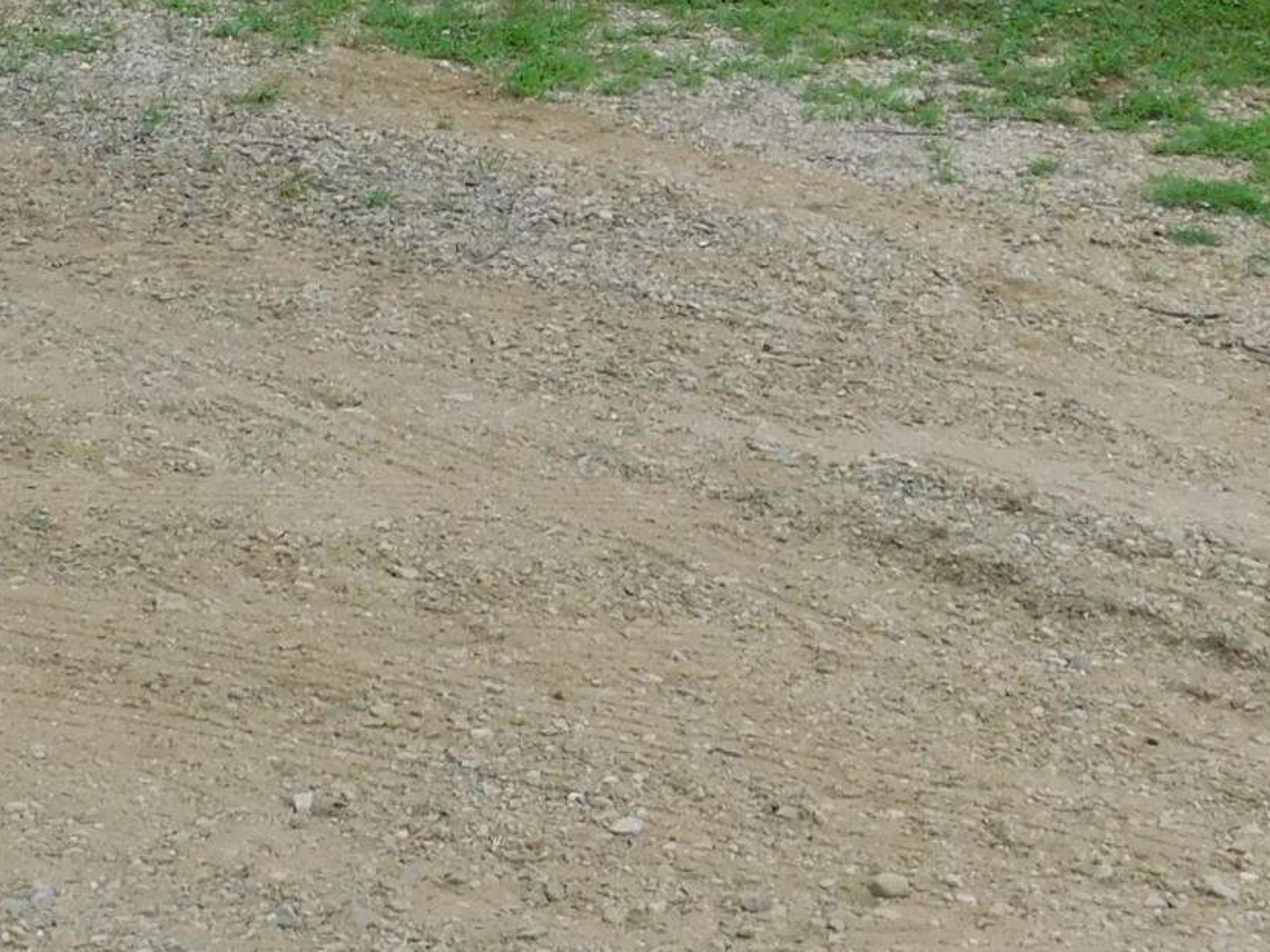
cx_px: 493
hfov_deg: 15.0
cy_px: -588
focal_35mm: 131
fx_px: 4806
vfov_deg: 10.8
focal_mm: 6.3
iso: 125
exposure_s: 1/250
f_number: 3.5
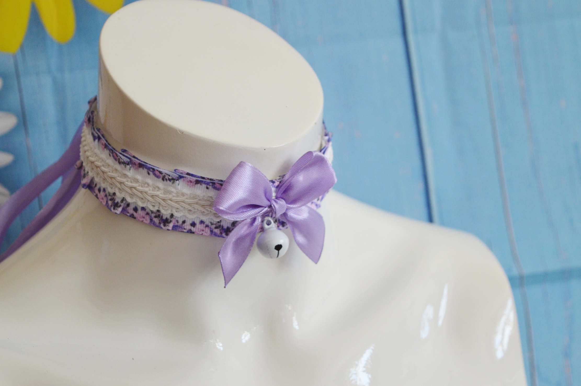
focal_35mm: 82
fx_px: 1330
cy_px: 193
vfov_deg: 16.5
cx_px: 290
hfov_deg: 24.6
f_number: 5.6
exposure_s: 1/100
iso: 640
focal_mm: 55
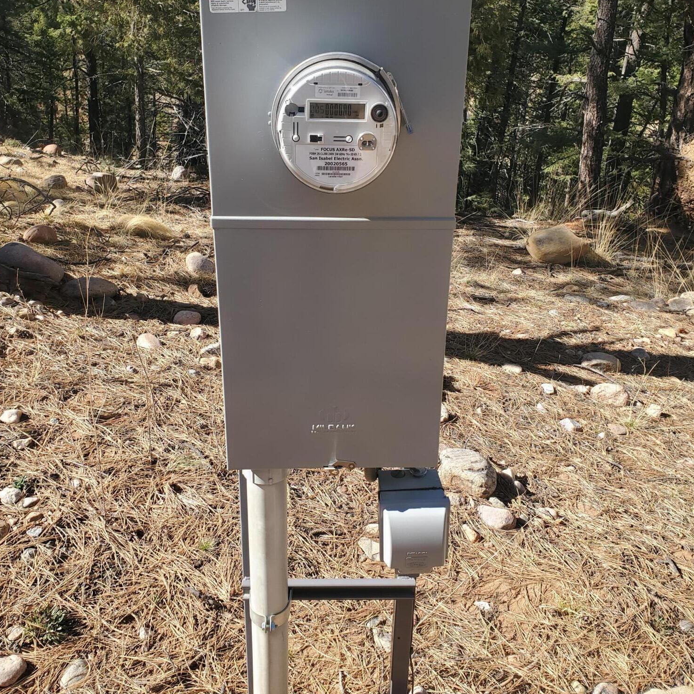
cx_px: 345
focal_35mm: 31
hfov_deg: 52.5
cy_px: 315
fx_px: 703
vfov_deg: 52.5
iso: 50
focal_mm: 4.3
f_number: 2.4
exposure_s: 1/628
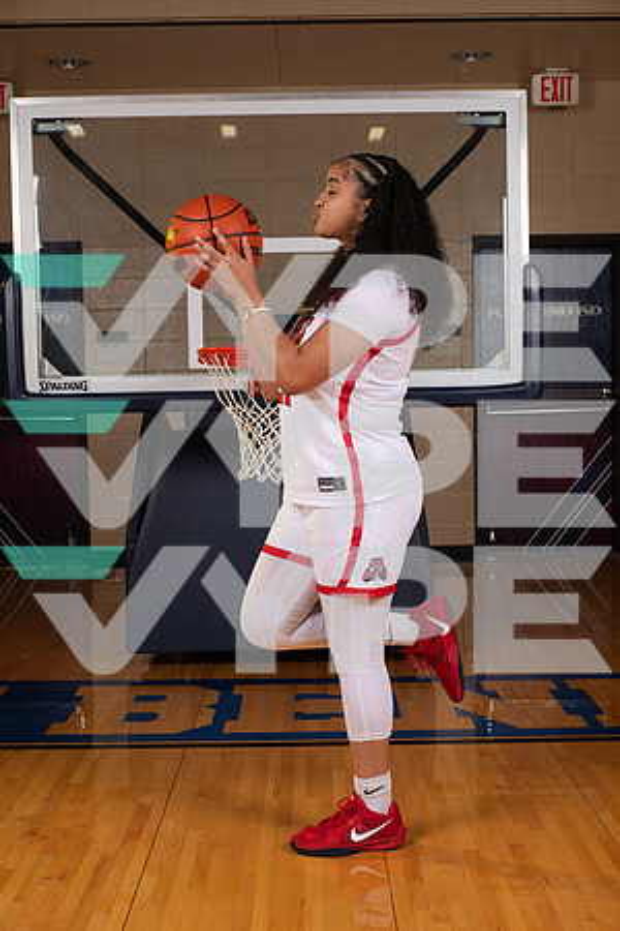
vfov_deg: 39.6
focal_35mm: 50
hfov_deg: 27.0
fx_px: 1292
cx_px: 310
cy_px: 466
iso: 320
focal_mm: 50
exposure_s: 1/320
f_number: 7.1
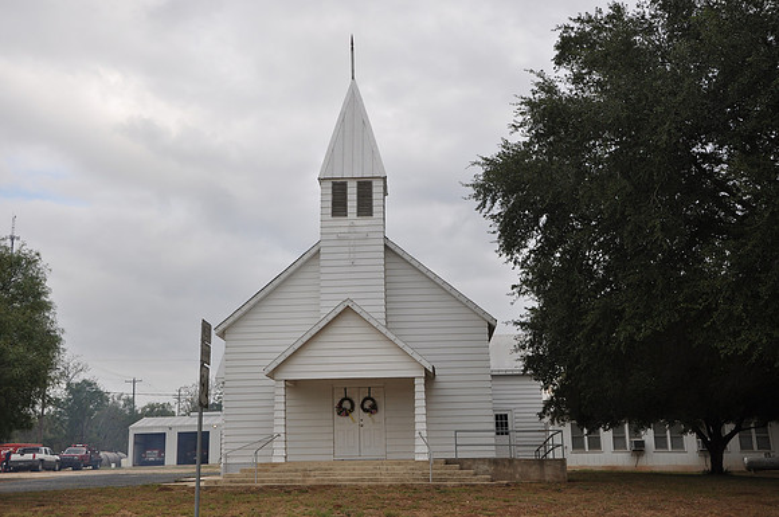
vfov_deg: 31.8
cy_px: 258
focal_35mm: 42
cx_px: 390
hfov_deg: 46.5
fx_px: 908
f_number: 7.1
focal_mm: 28
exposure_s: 1/200
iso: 200
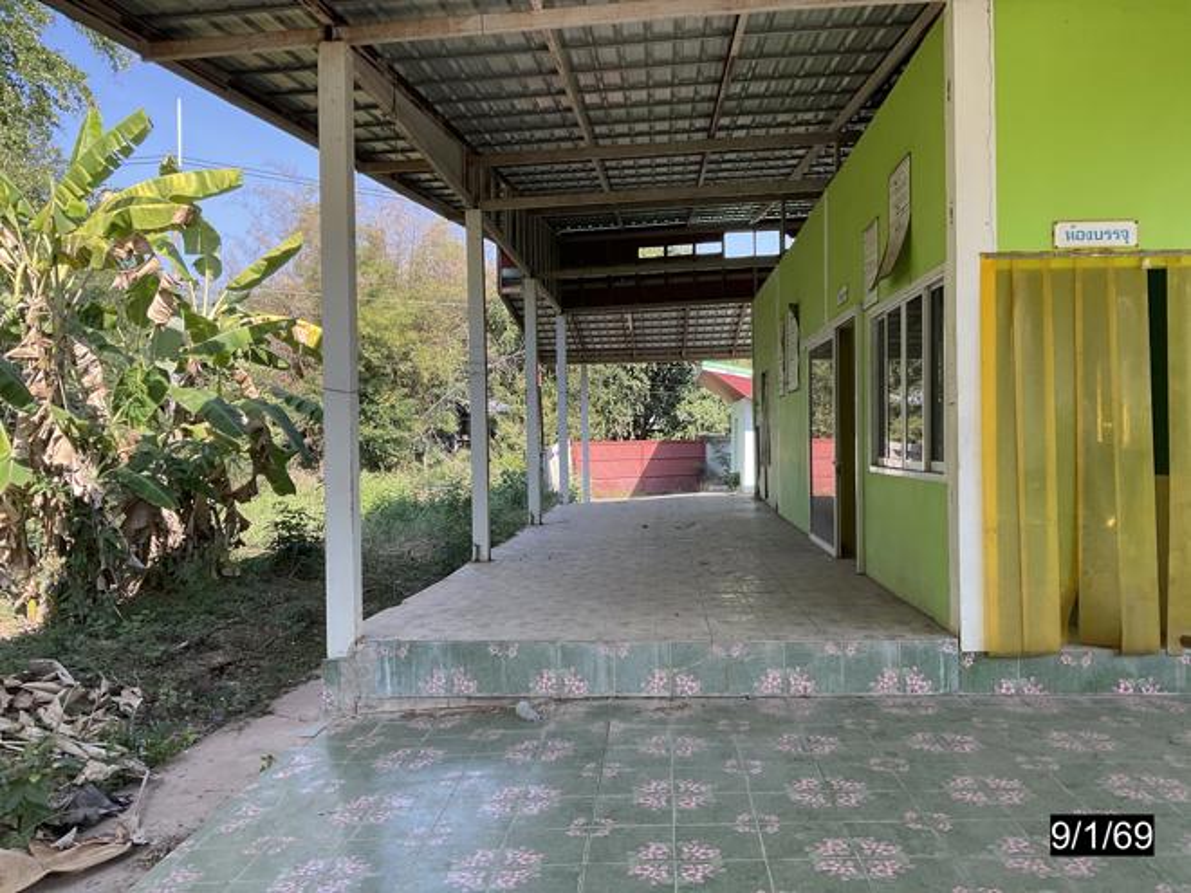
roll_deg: +1.1
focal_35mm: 29
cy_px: 446
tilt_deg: -3.6
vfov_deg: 48.2
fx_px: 998
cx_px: 596
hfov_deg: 61.7
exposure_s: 1/274
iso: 16
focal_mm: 3
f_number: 1.8
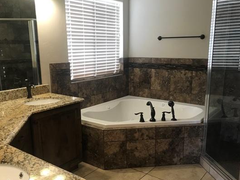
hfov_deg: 54.0
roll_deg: +0.0
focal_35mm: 34
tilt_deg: -14.9
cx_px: 116
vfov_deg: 41.6
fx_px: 236
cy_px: 106
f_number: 1.8
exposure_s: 1/20
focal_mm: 3.99
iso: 40
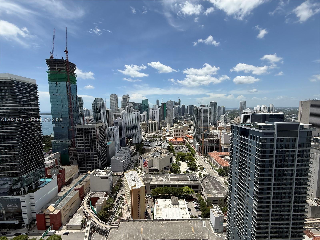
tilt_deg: -5.3
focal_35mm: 14
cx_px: 160
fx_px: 129
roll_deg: +0.9
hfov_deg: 102.1
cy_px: 120
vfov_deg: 85.7
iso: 50
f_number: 2.2
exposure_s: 1/2976
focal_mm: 2.22
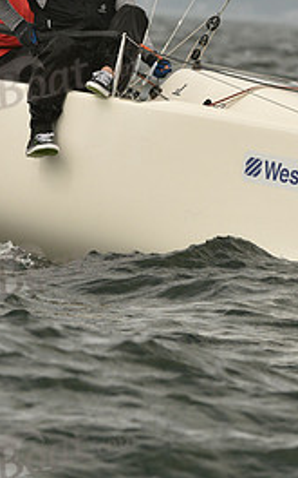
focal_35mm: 738
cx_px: 231
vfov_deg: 2.8
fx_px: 9590
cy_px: 162
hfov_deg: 1.8
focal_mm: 330
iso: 320
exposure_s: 1/1250
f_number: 8
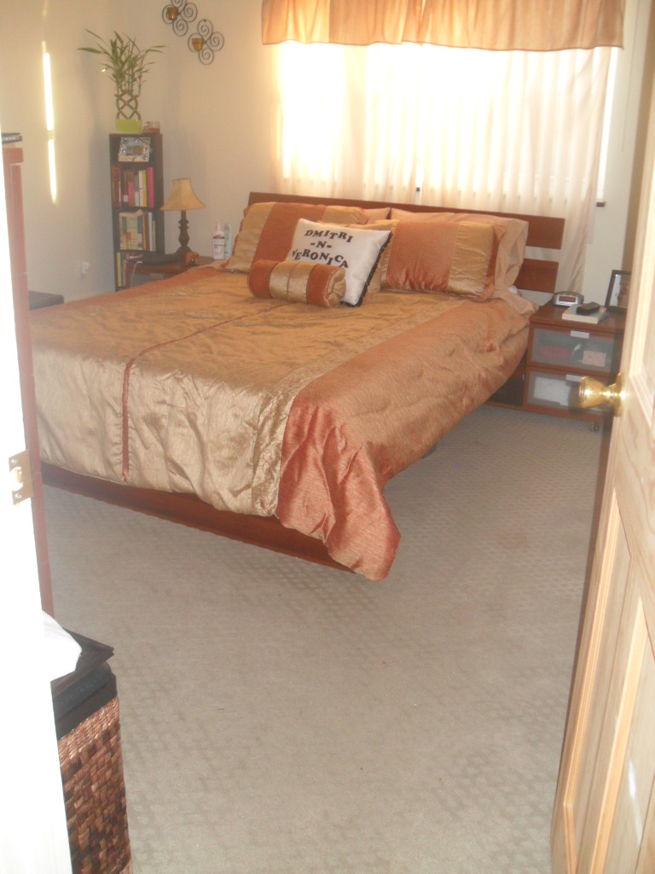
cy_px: 437
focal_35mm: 35
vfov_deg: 52.6
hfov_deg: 40.7
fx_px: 883
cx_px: 328
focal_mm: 6.2
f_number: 2.8
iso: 200
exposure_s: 1/45
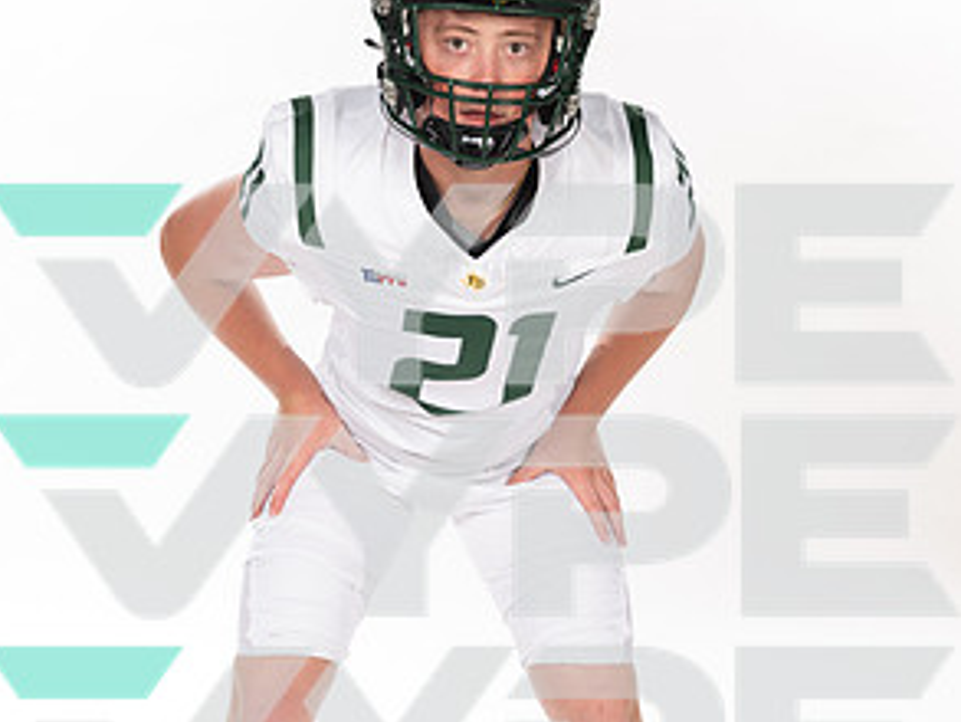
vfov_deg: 15.4
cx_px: 476
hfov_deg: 20.4
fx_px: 2666
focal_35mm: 96
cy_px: 519
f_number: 8
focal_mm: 65
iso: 640
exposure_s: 1/400
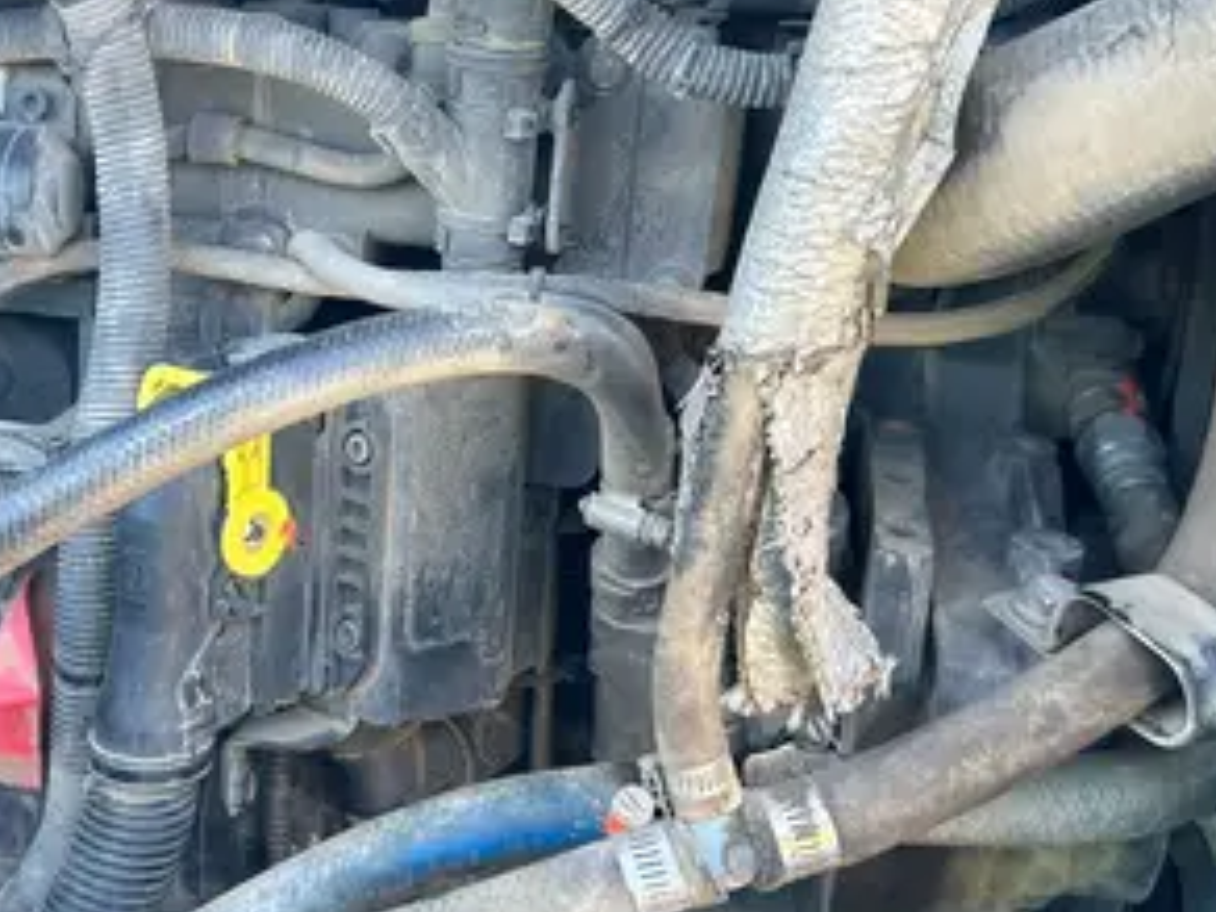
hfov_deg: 38.4
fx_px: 1721
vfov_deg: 29.6
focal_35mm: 49
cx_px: 391
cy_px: 394
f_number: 1.5
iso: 50
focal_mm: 5.7
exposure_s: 1/121
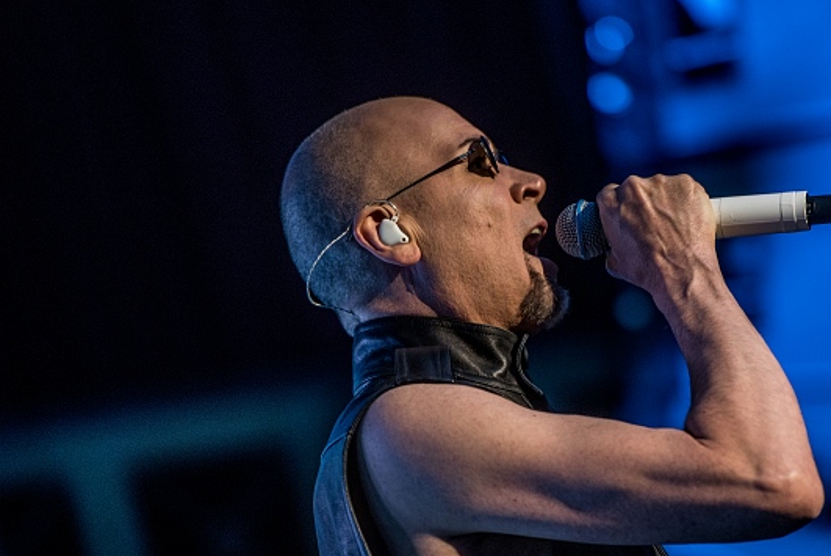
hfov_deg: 7.6
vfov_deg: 5.1
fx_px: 6261
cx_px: 505
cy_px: 341
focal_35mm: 271
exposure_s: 1/100
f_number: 2.8
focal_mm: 200
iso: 1250
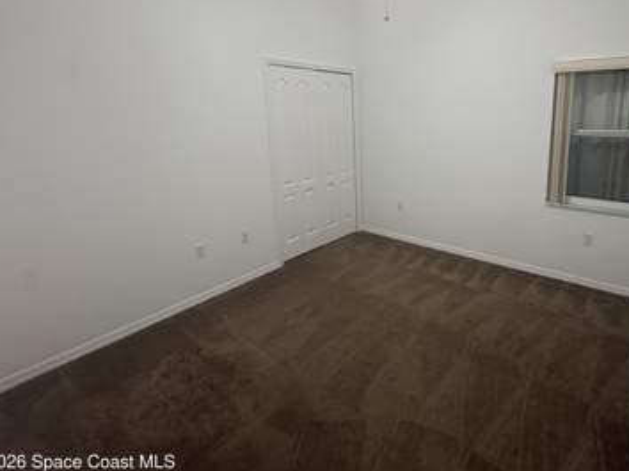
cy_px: 170
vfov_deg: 67.3
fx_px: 345
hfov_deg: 82.9
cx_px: 398
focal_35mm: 19
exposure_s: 1/60
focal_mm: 2.22
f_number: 2.2
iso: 200
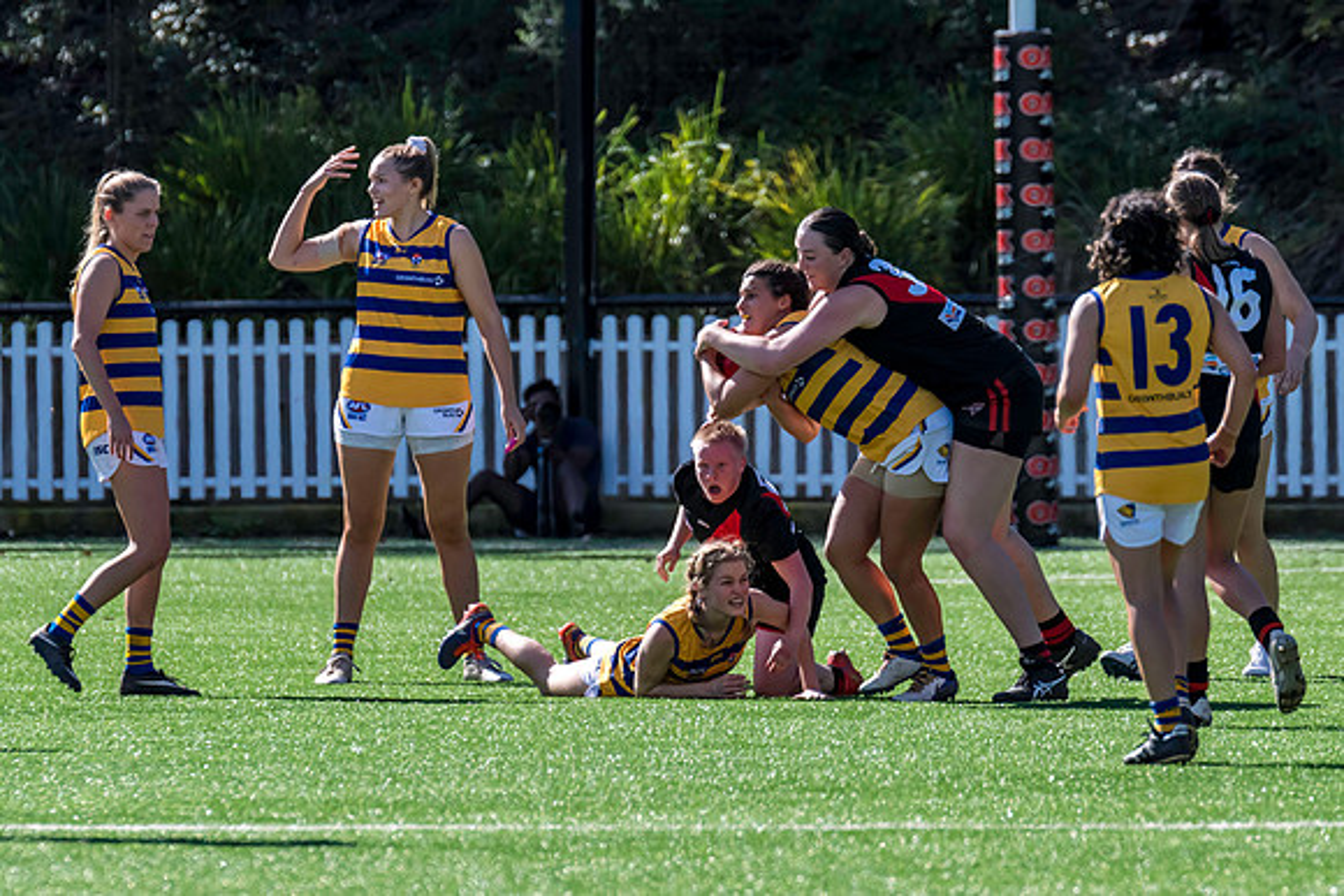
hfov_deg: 3.1
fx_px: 24712
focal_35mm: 662
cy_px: 562
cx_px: 722
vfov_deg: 2.1
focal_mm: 420
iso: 800
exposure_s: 1/2000
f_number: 7.1
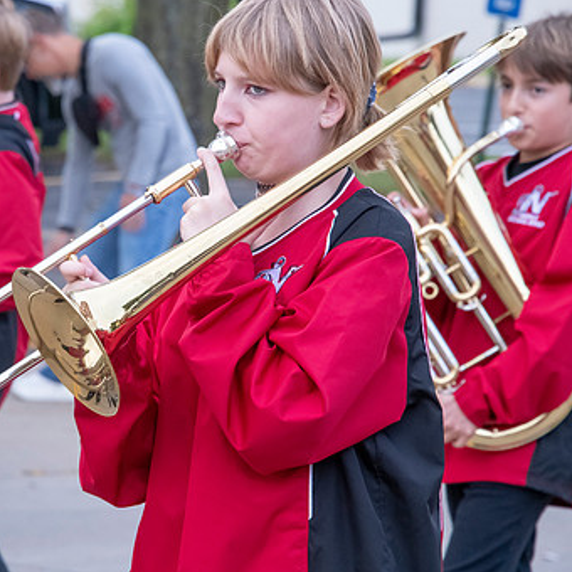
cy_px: 294
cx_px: 94
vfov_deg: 5.2
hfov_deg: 5.2
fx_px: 6244
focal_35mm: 334
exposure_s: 1/250
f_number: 11
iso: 3200
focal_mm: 230
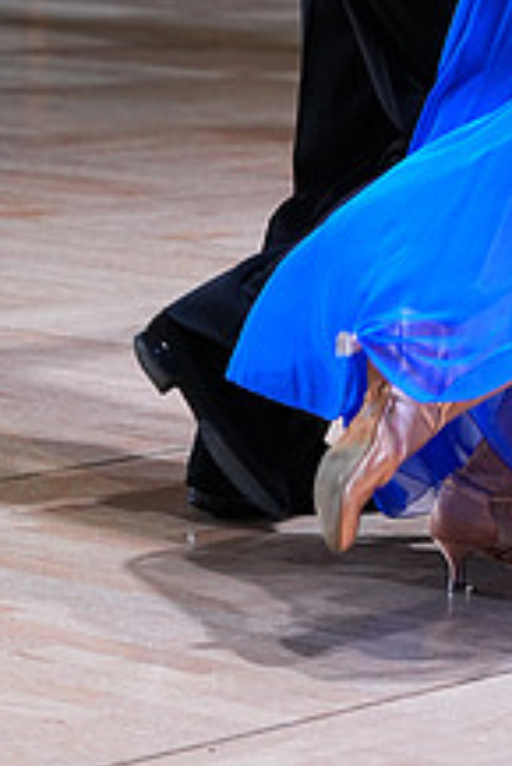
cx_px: 609
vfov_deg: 10.7
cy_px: -233
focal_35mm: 187
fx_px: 3983
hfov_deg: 7.3
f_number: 4
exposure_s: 1/400
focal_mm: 70
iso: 1250
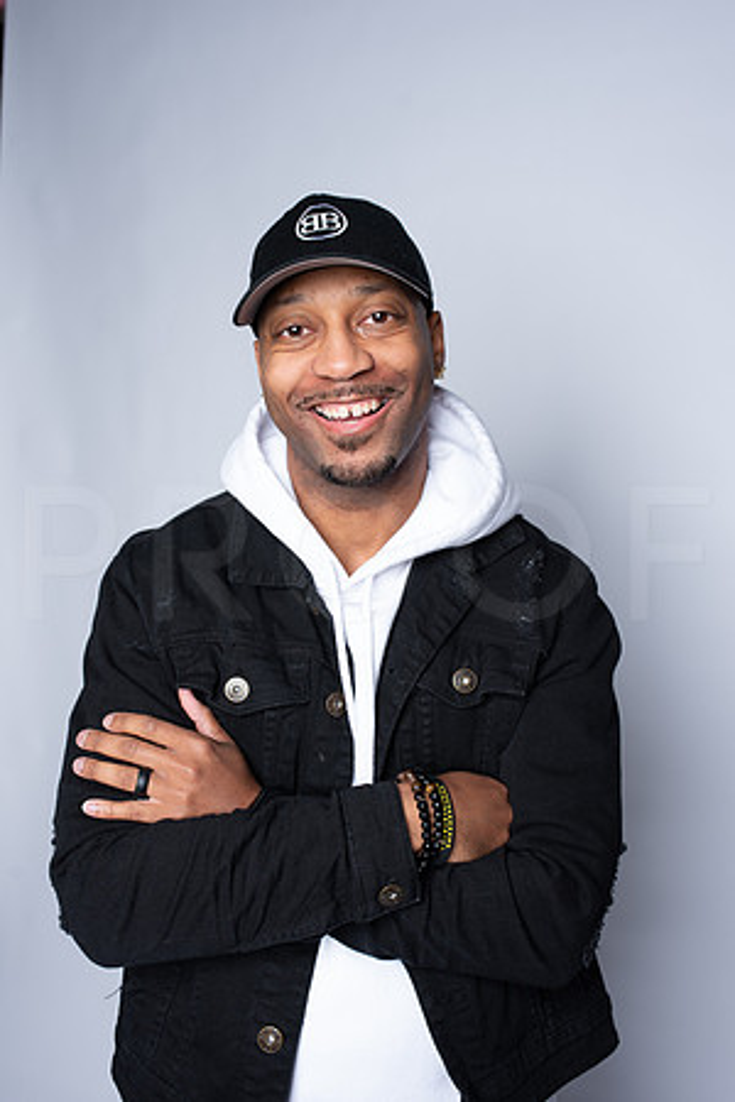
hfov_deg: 37.9
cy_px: 551
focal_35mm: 35
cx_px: 368
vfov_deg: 54.4
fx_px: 1072
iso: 250
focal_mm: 35
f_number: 6.3
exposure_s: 1/200
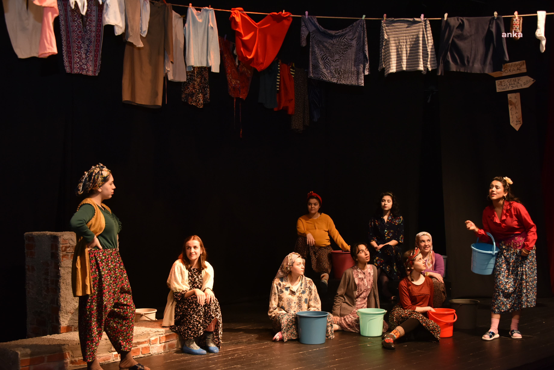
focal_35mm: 48
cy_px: 185
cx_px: 277
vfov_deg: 28.1
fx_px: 739
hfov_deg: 41.1
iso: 1800
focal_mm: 48
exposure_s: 1/60
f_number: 7.1
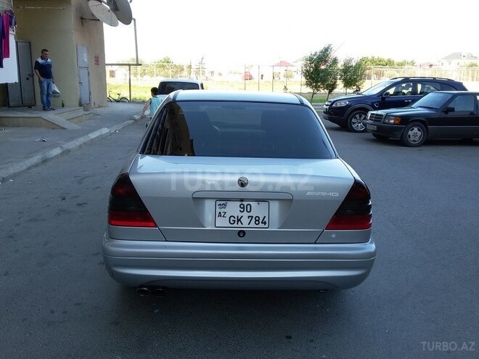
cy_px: 180
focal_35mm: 31
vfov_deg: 45.4
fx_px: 429
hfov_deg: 58.4
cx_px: 240
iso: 50
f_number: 2.2
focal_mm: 3.3
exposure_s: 1/226
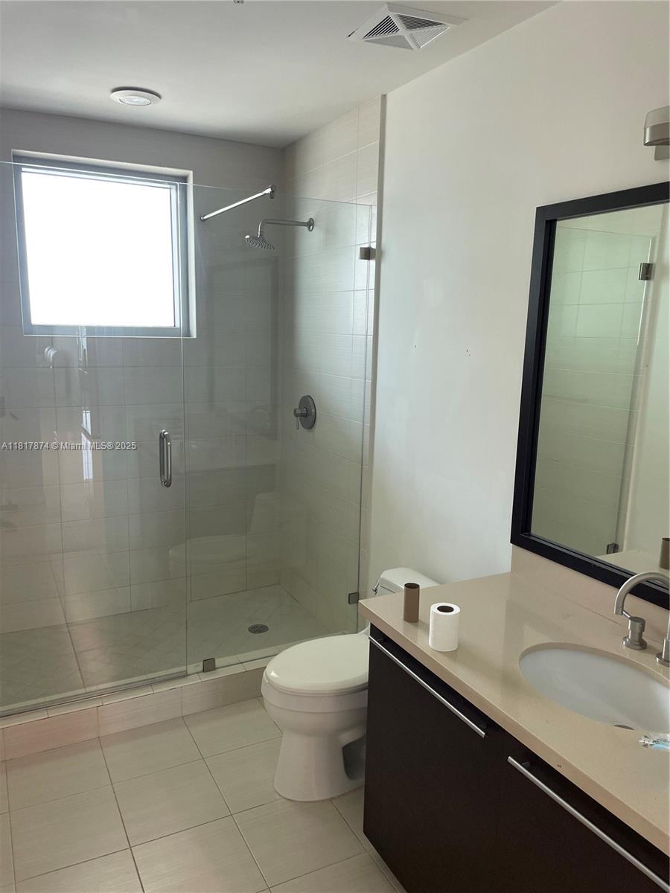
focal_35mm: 26
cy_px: 446
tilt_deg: -9.8
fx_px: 671
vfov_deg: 67.3
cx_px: 335
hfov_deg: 53.1
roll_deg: -1.5
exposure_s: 1/60
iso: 64
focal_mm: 4.2
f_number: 1.6
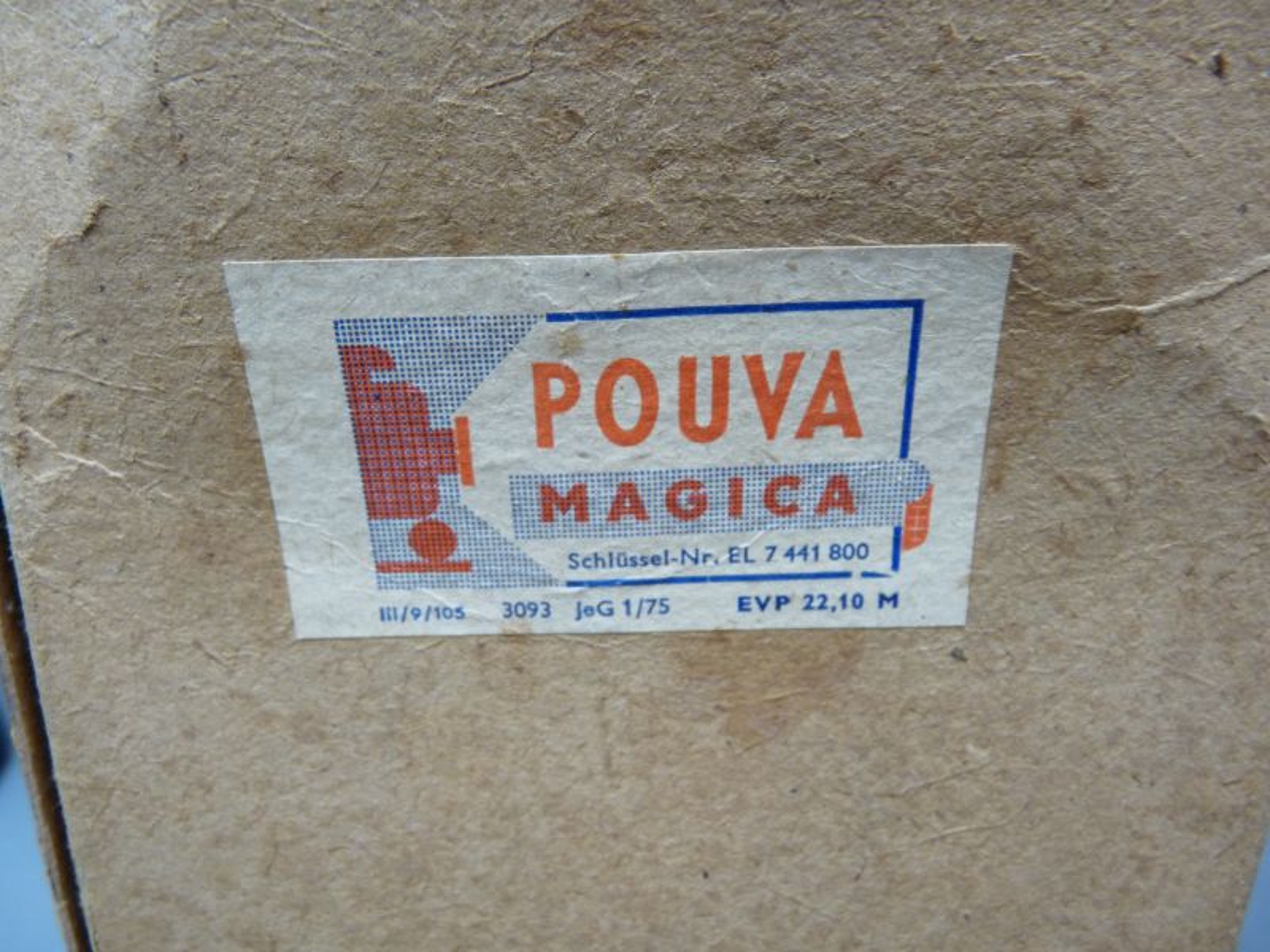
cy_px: 476
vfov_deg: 51.4
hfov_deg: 65.3
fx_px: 991
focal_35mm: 27
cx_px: 635
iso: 200
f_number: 2.8
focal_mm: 4.8
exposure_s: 1/30
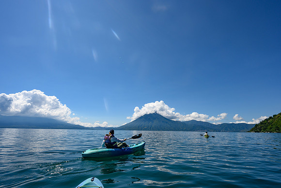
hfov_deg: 95.0
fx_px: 129
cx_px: 140
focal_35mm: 16
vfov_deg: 72.1
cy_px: 94
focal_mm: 16.5
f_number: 14
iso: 80
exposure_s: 1/250
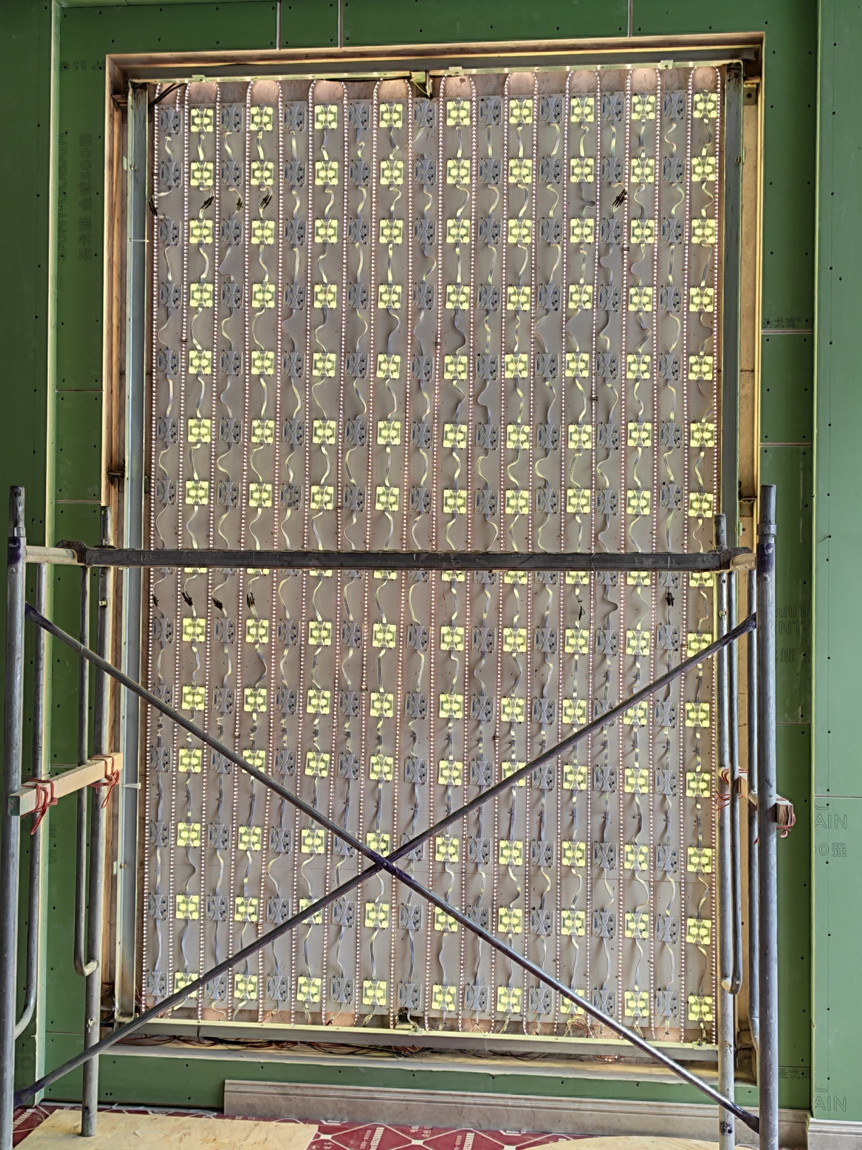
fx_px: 1461
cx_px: 431
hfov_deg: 32.9
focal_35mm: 44
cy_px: 575
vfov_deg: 42.9
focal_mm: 6.12
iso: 50
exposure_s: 1/60
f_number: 1.9
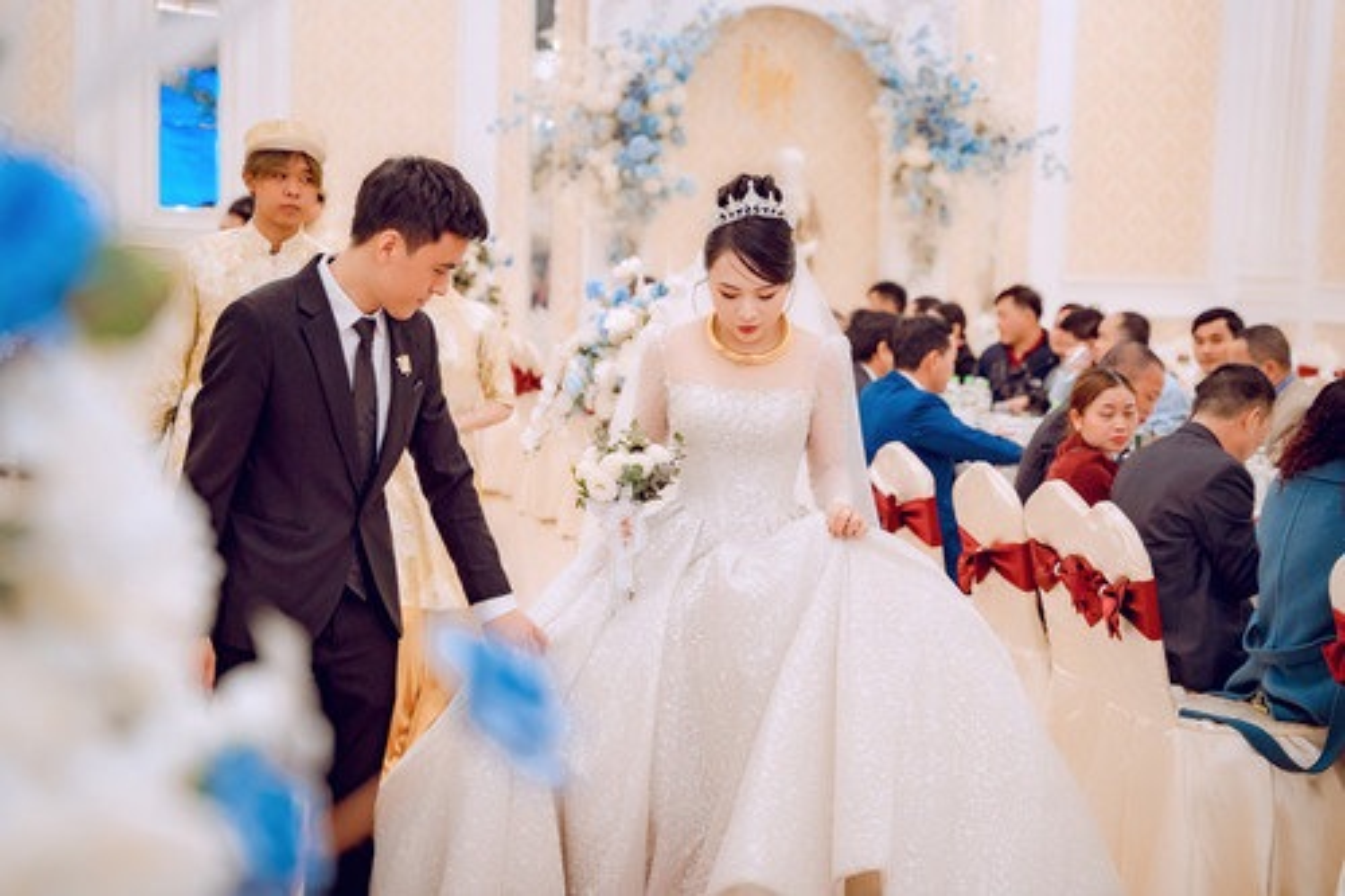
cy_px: 448
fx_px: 2614
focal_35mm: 70
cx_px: 672
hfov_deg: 28.9
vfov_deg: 19.4
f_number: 3.2
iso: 640
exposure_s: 1/160
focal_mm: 70
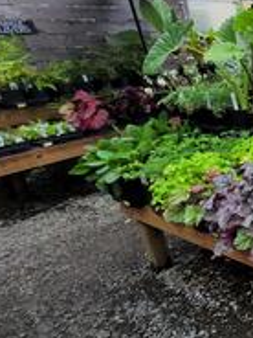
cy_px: 132
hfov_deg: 26.2
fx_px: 322
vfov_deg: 54.9
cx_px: 406
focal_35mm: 33
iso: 40
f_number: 2.2
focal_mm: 1.74
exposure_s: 1/624
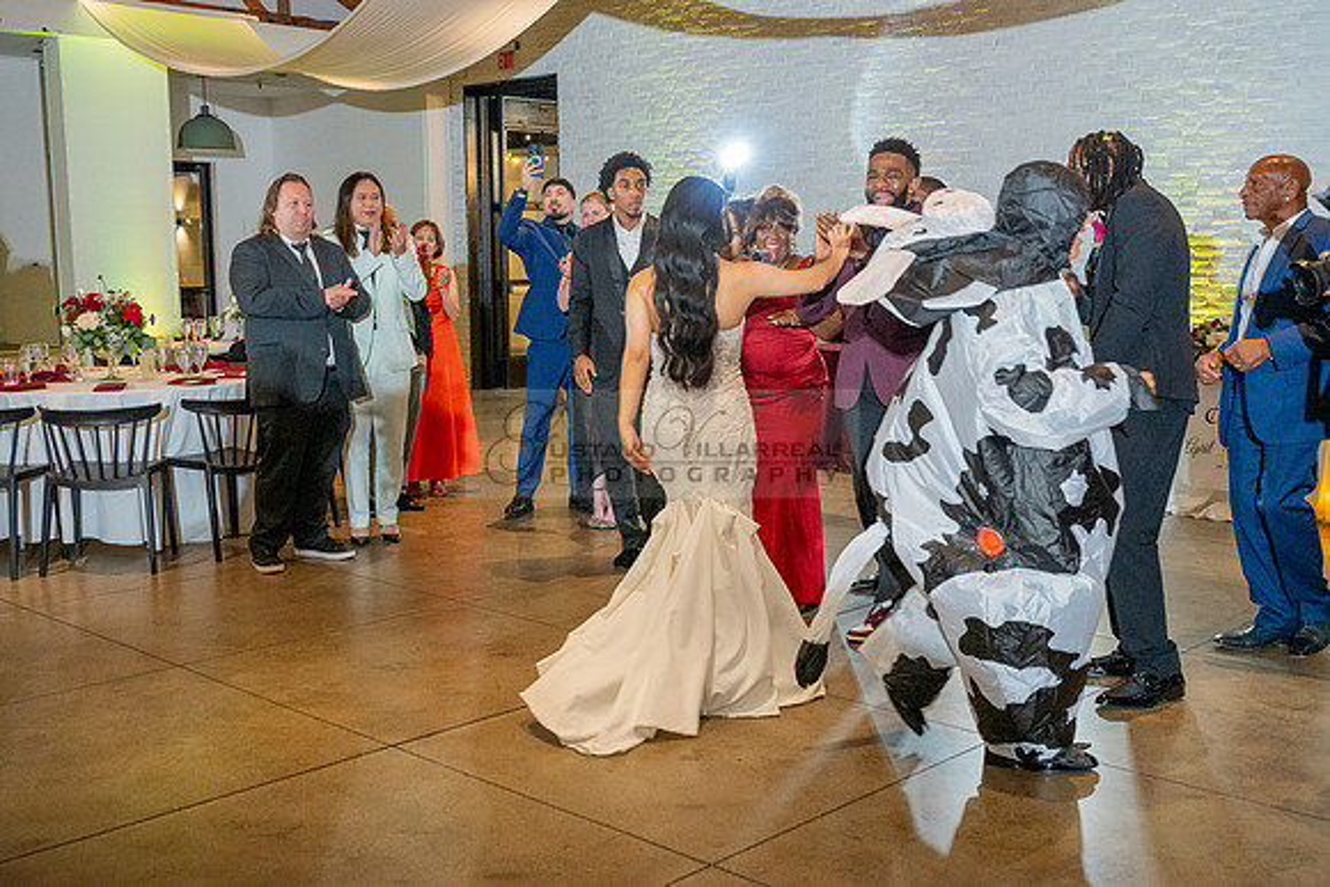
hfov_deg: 49.5
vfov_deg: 34.2
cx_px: 665
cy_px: 444
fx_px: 1441
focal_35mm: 39
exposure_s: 1/200
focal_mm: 39
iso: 3200
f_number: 4
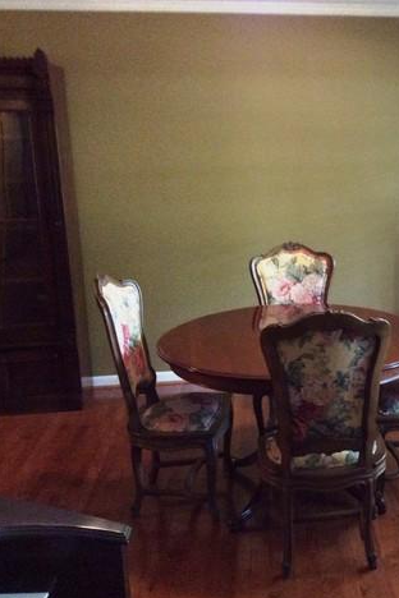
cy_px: 308
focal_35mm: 46
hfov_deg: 27.7
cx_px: 390
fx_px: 765
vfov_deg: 42.7
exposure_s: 1/20
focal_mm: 3.3
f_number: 2.4
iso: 320
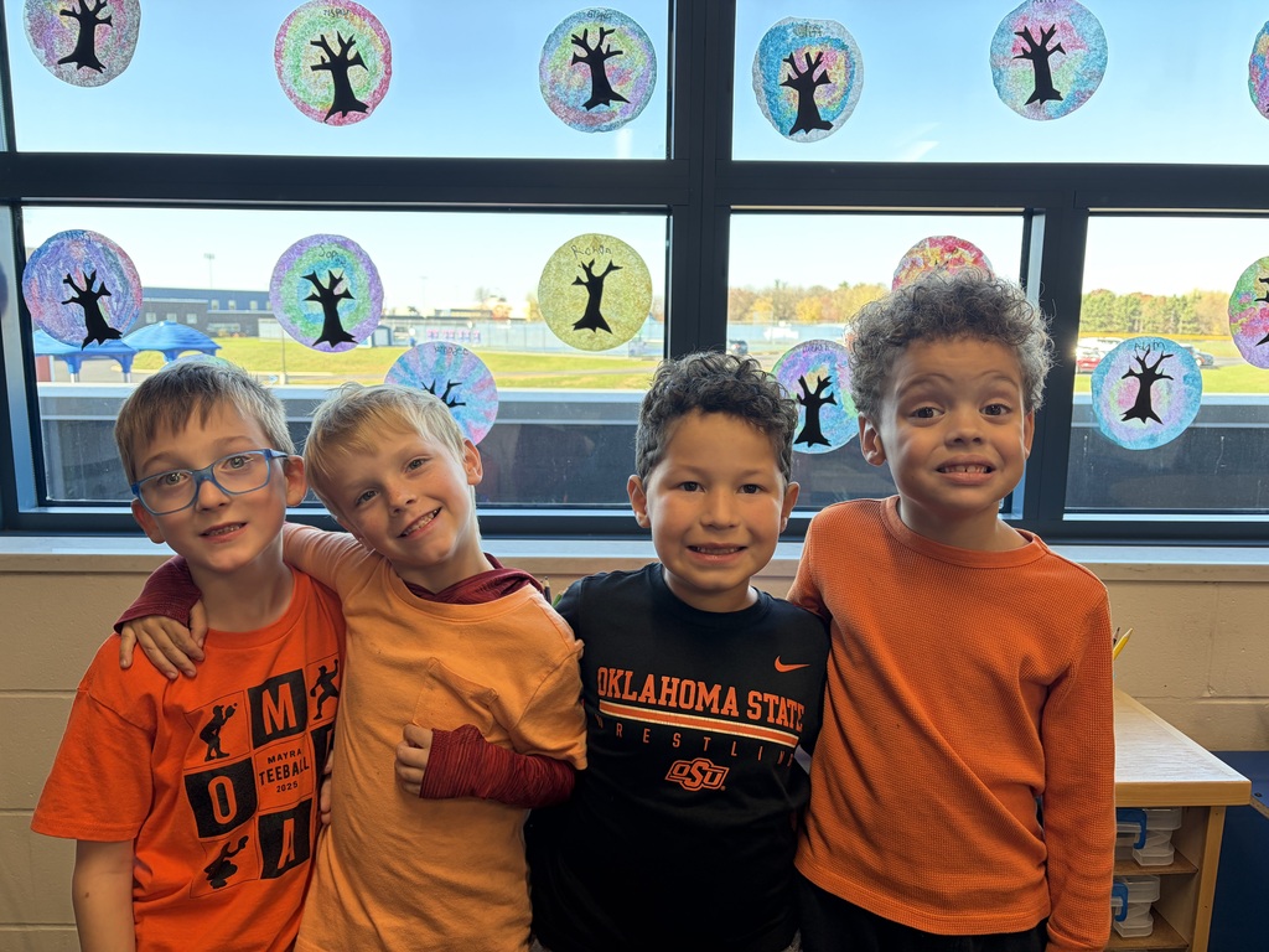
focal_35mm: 26
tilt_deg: -9.1
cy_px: 476
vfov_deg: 53.1
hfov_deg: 67.3
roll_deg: -0.3
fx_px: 953
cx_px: 634
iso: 50
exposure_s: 1/100
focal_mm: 5.96
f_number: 1.6
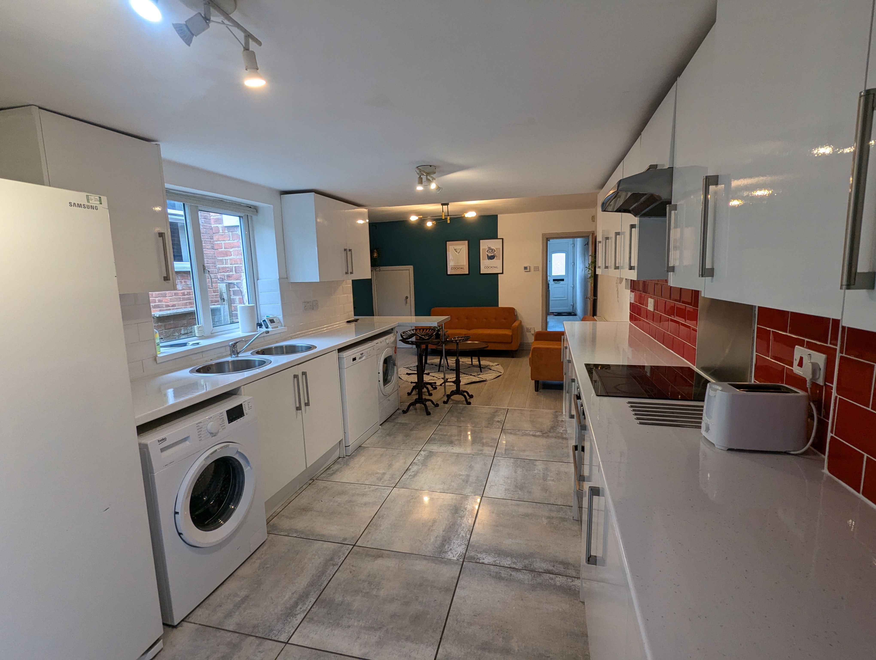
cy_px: 330
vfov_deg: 78.2
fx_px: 405
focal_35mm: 16
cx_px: 438
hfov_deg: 94.4
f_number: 2.2
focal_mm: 2.35
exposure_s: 1/50
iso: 93
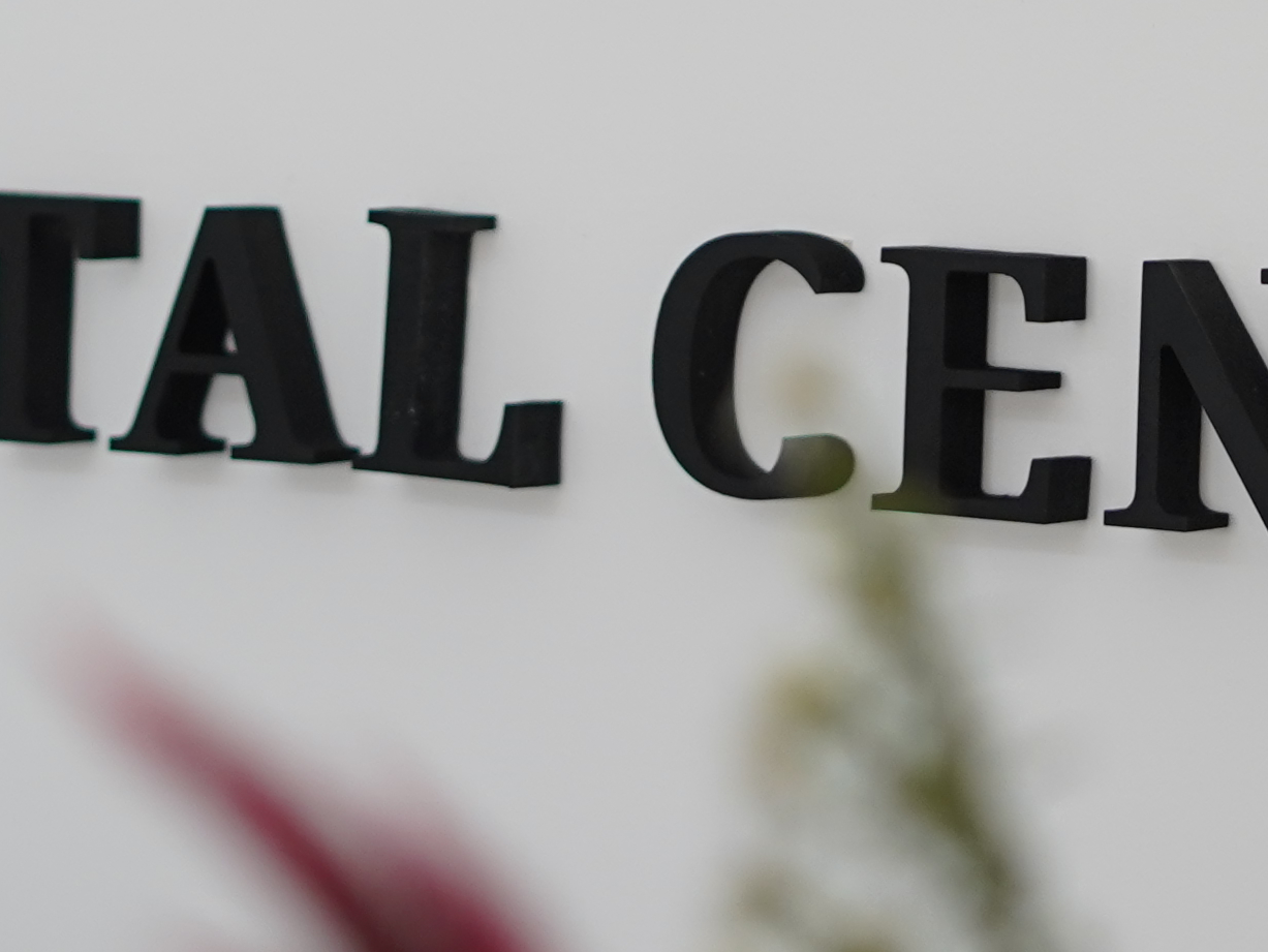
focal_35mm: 235
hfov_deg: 8.4
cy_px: -919
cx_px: 937
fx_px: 8611
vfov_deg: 6.2
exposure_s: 1/200
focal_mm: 50
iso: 320
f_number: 2.2
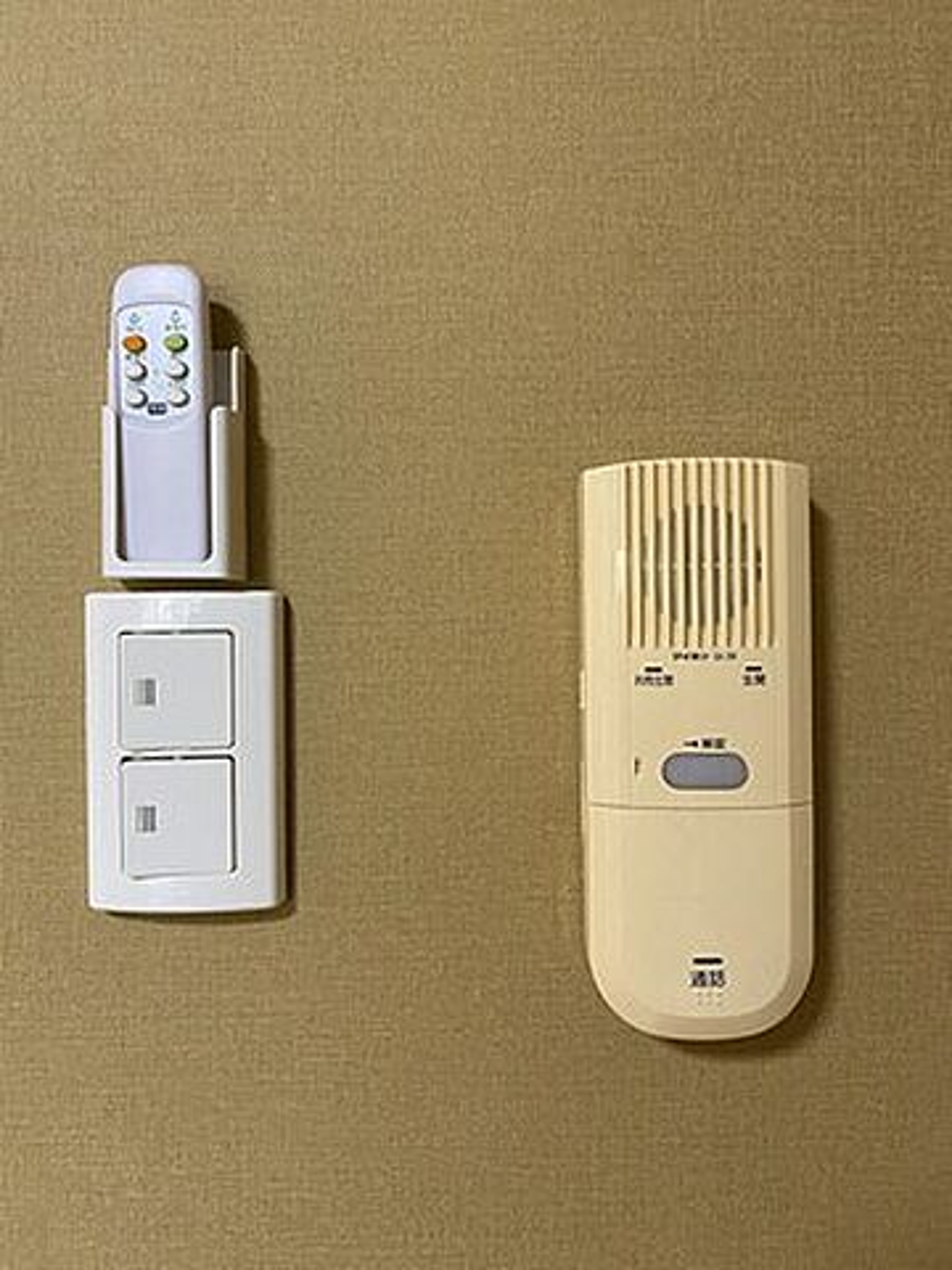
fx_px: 953
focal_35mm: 26
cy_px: 635
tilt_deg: +0.5
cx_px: 476
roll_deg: +2.0
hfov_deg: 53.1
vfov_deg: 67.3
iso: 320
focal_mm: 4.25
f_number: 1.8
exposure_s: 1/60
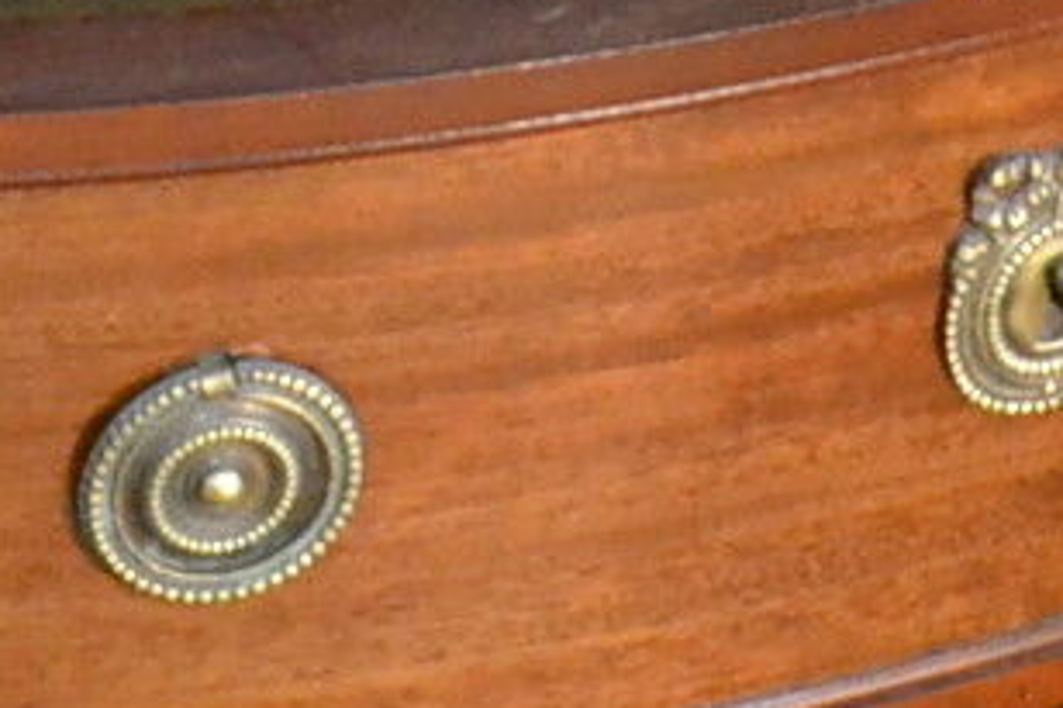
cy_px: -245
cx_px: -173
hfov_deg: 7.3
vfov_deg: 4.9
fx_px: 8285
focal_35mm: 281
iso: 3200
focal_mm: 25
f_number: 4
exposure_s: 1/40
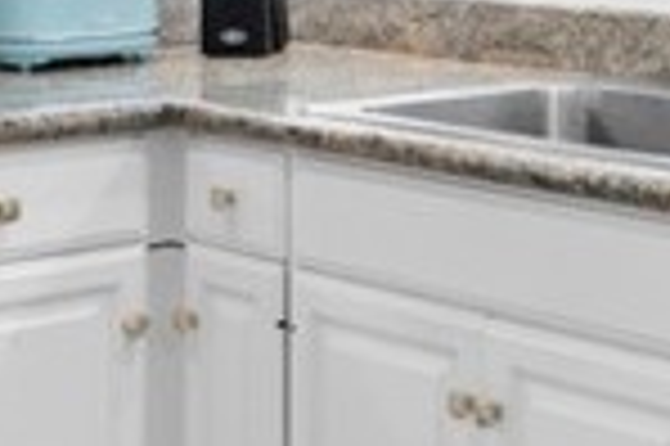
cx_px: 639
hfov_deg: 18.2
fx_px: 2045
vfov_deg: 12.0
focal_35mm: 110
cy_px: -155
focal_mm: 16
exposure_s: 1/4
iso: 200
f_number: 8
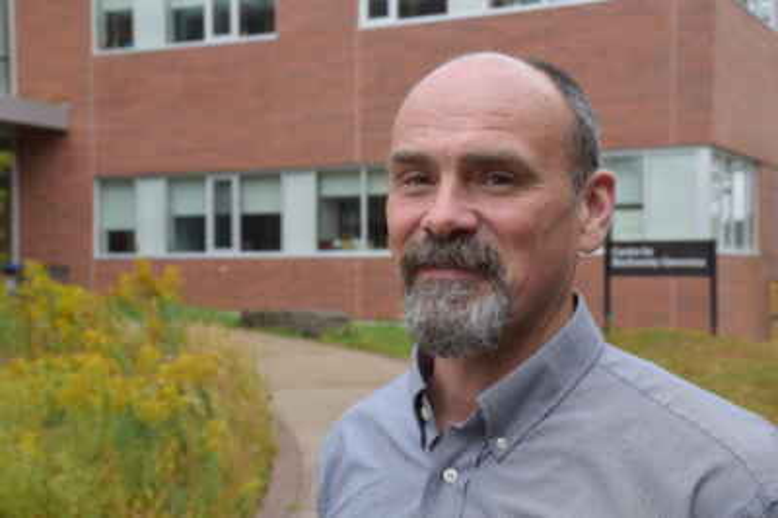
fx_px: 1296
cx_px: 389
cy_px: 259
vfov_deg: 22.6
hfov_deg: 33.4
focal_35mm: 60
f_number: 7.1
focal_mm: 40
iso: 400
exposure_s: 1/200
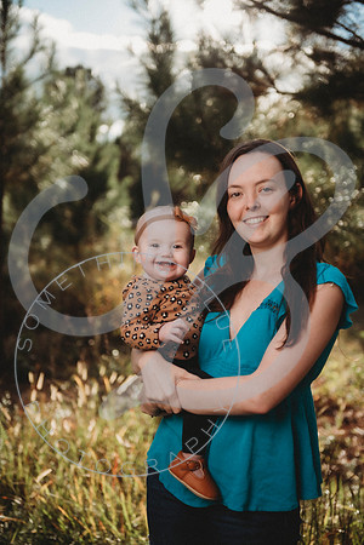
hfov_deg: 23.4
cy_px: 272
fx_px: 880
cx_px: 182
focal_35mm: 58
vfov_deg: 34.5
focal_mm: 58
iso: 100
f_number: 2.8
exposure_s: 1/800
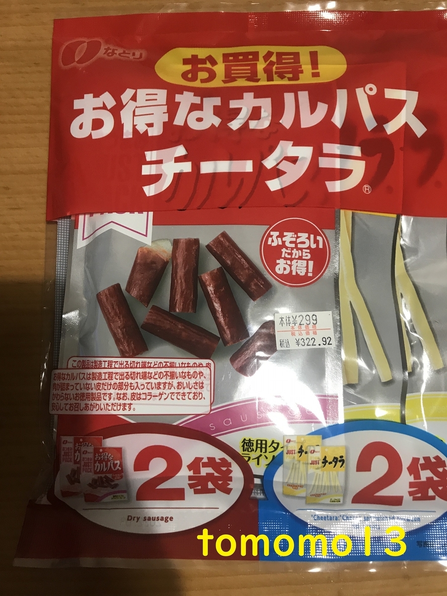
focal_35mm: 28
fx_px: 482
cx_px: 224
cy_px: 298
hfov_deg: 49.7
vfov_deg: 63.4
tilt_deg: -80.9
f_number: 1.8
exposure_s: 1/24
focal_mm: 3.99
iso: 40
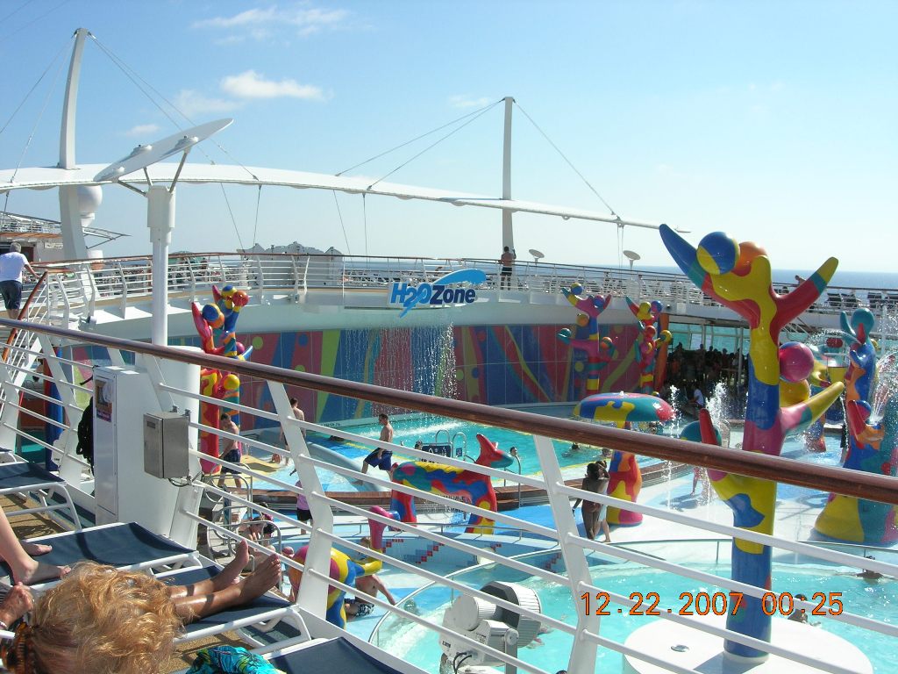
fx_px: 986
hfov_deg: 49.0
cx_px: 449
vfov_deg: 37.7
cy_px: 337
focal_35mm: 38
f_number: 4.8
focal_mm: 7.8
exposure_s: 1/1145
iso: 78
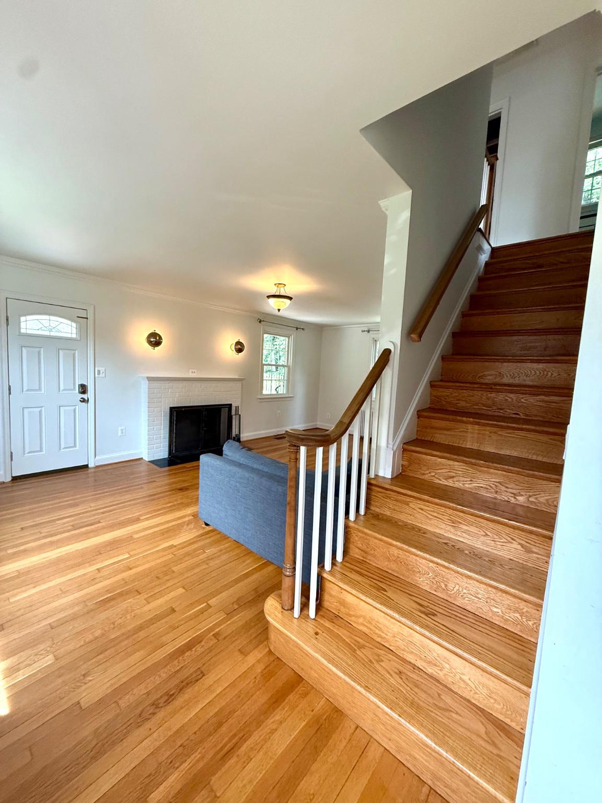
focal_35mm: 14
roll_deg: -3.3
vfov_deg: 102.1
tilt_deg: -4.7
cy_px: 402
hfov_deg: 85.7
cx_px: 301
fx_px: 325
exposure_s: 1/120
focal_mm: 2.22
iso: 320
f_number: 2.2
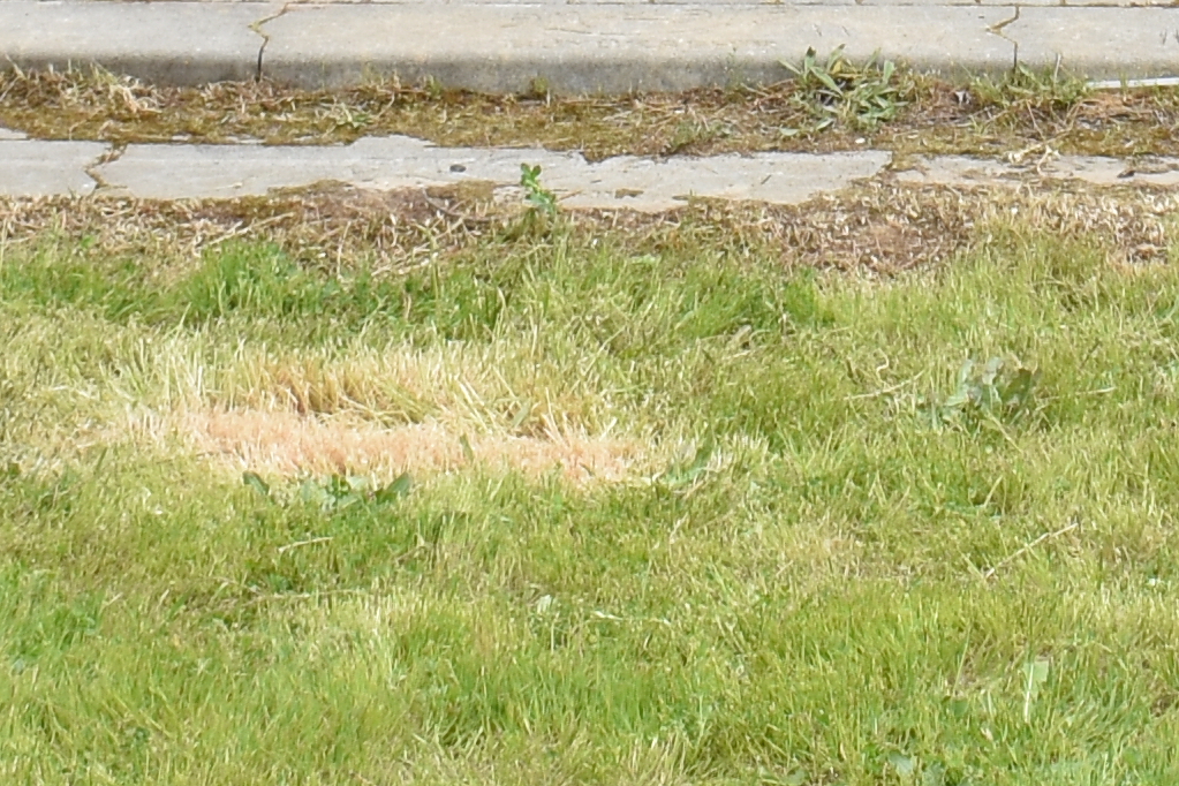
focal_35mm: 176
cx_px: 1016
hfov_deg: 11.6
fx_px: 5764
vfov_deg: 7.3
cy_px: -1165
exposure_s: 1/250
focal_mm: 20
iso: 100
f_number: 5.6
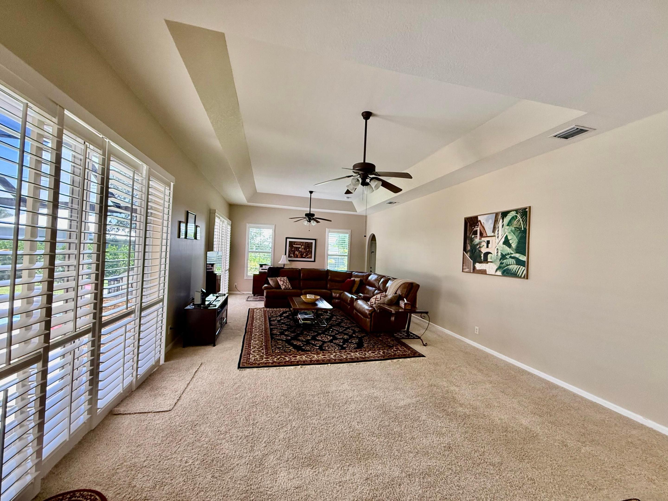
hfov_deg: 102.1
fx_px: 270
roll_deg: -2.9
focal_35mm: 14
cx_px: 334
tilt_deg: +0.9
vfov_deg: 85.7
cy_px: 250
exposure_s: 1/120
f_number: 2.2
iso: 320
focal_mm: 2.22
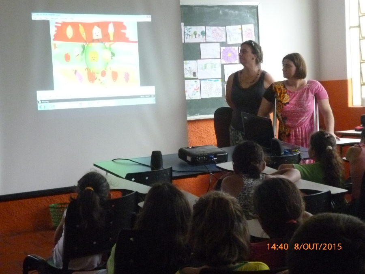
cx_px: 182
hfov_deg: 27.8
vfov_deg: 21.0
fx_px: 738
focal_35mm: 70
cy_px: 137
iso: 800
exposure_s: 1/50
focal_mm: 12.5
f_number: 5
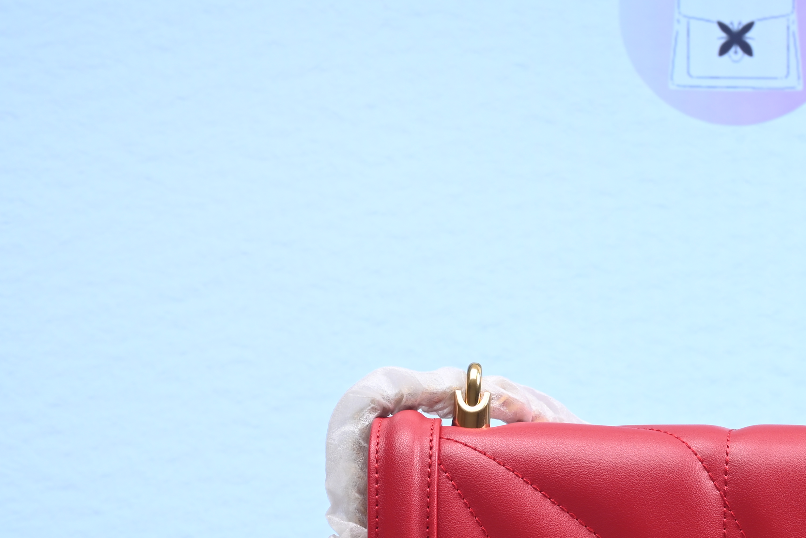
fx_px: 2128
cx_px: 667
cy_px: 445
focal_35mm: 95
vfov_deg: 14.3
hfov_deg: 21.1
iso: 100
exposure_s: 1/2
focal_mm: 39
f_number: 16
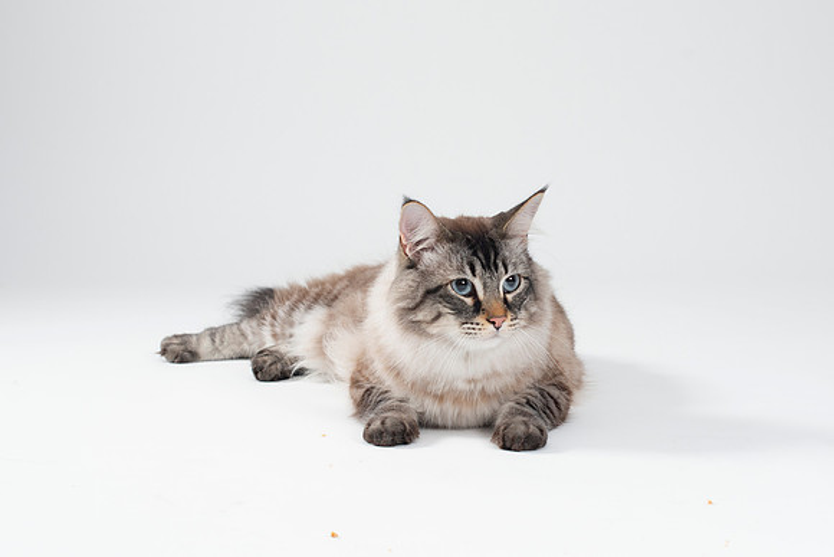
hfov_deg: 26.3
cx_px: 478
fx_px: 1784
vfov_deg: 17.7
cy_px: 300
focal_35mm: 77
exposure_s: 1/200
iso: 250
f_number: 6.3
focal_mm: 50
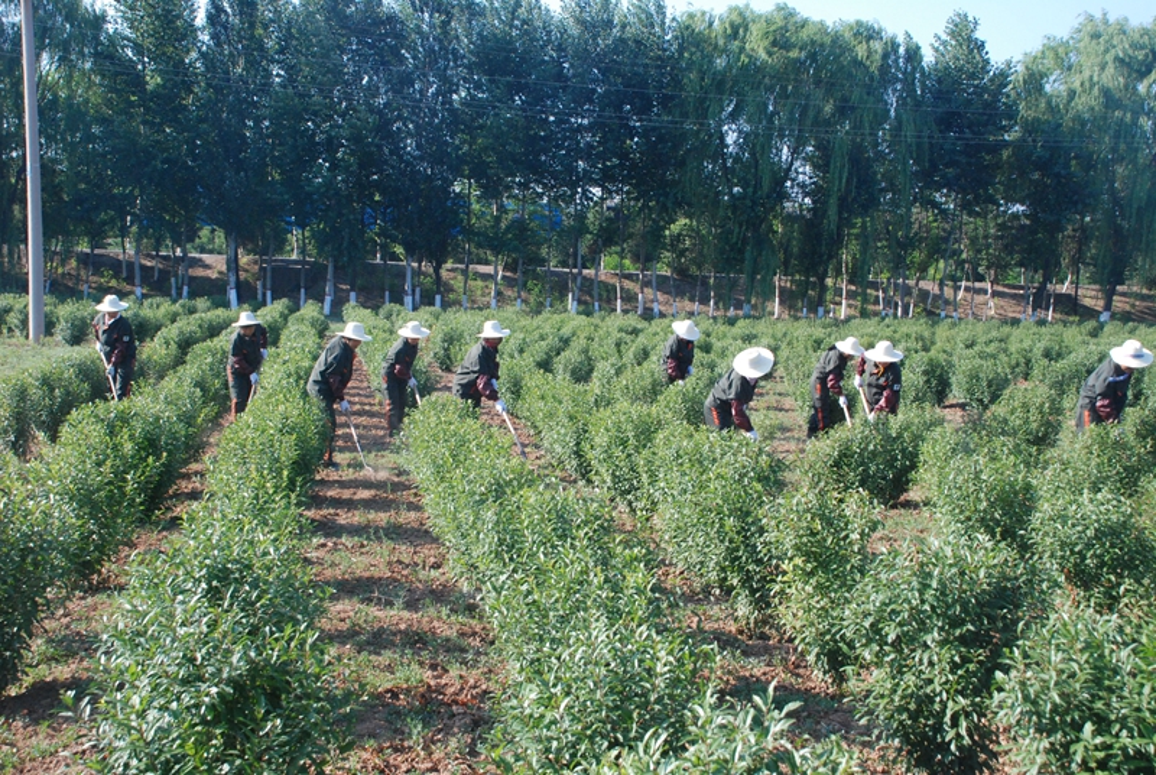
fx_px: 1495
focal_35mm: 46
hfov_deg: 42.3
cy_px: 388
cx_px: 578
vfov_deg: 29.0
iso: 1000
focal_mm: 31
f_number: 10
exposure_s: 1/400
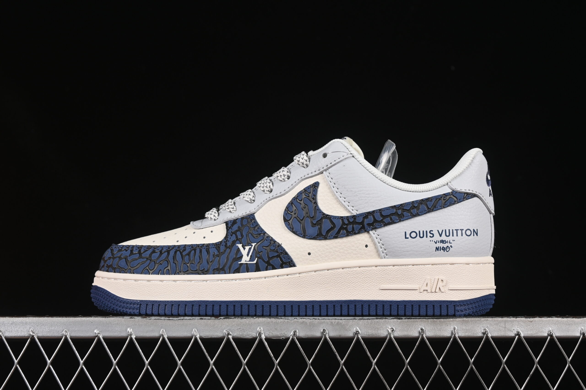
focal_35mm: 75
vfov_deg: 18.2
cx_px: 293
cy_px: 195
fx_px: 1221
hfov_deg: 27.0
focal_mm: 50
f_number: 8
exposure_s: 1/80
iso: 160
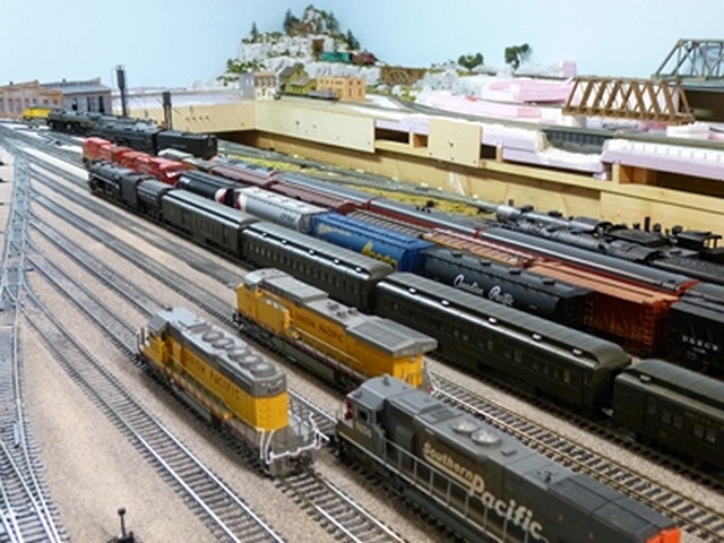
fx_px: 858
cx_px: 362
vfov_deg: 35.1
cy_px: 272
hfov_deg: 45.8
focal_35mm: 41
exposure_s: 1/6
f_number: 3.8
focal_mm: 7.4
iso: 400
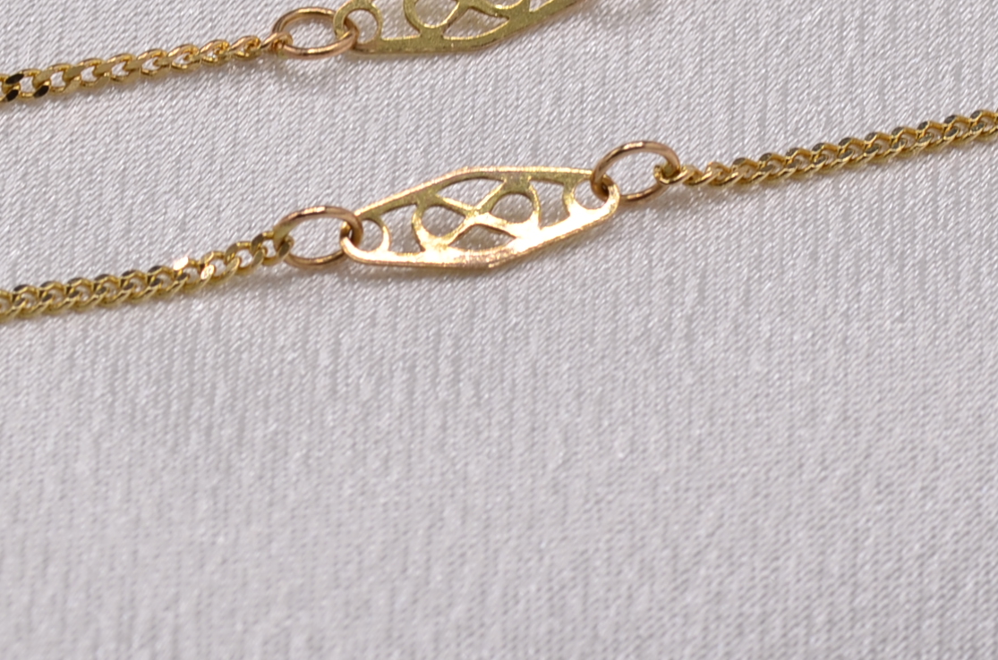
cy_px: 215
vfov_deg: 3.9
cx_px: 211
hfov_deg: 5.9
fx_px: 9628
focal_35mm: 348
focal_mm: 105
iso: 100
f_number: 16
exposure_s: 1/30
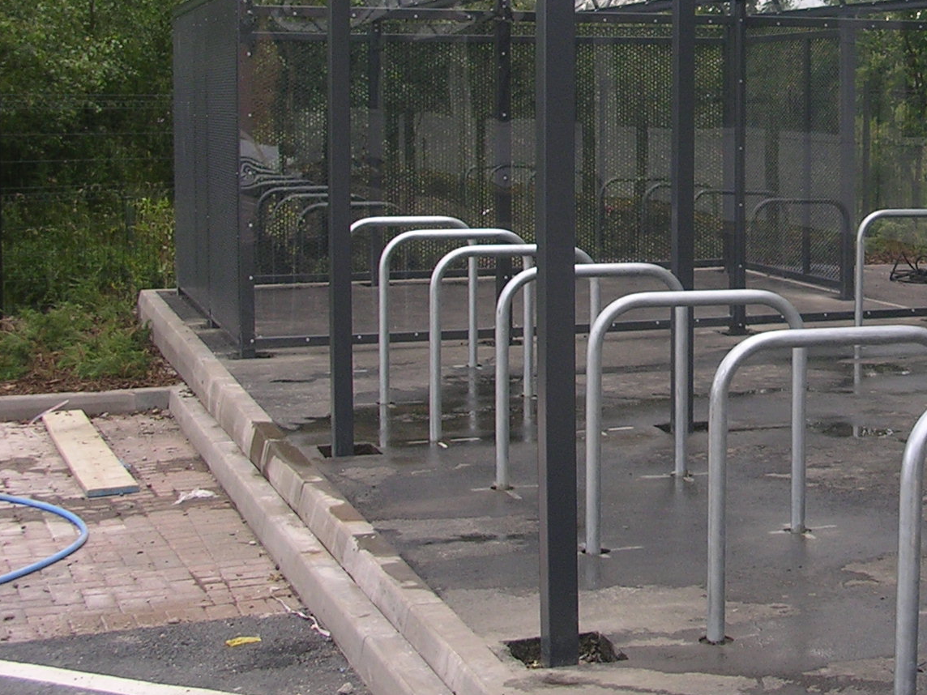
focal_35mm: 68
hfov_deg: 27.7
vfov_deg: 21.4
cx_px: 798
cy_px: 178
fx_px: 1821
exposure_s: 1/336
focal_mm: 5.8
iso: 50
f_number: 2.8
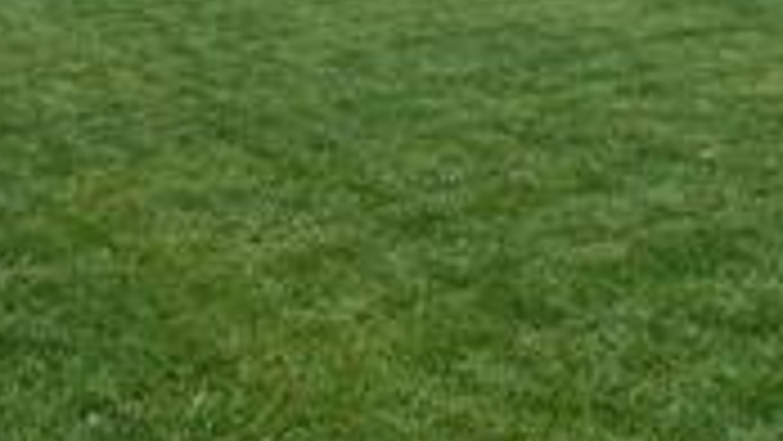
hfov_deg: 17.4
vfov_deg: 10.2
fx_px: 2409
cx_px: -216
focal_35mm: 116
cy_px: -148
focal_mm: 5.1
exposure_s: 1/500
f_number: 6.3
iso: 100
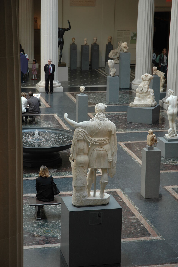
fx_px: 668
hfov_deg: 15.2
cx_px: 89
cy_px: 134
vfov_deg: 22.6
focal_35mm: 90
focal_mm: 60
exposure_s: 1/80
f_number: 4.5
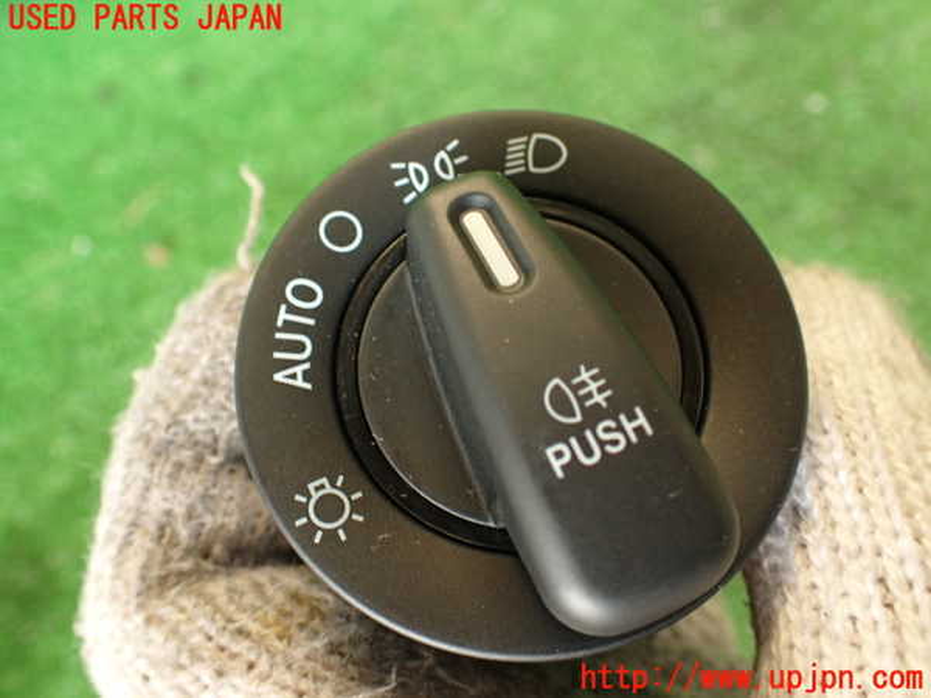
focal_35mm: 30
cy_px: 349
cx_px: 466
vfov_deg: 46.8
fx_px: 807
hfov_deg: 60.0
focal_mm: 5.4
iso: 250
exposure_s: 1/30
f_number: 2.3
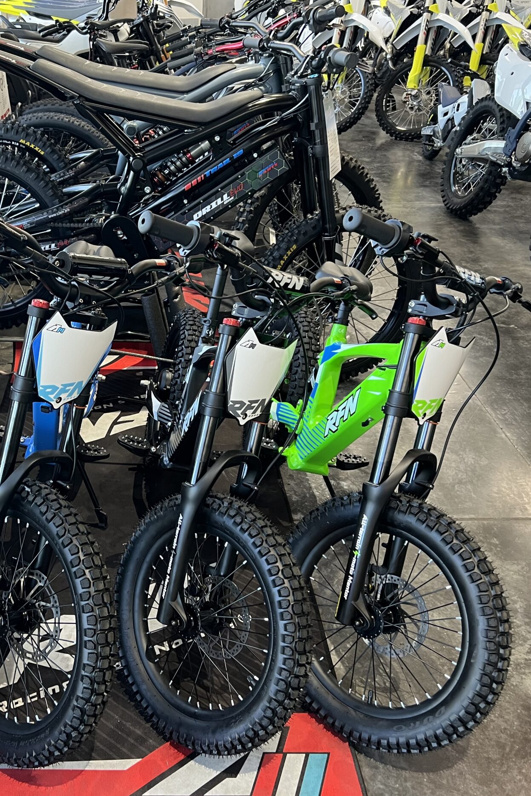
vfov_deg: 51.9
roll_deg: +0.7
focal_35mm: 37
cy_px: 400
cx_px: 129
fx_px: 819
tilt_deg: -29.6
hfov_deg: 35.1
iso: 200
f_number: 1.5
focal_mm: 5.7
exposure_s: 1/60
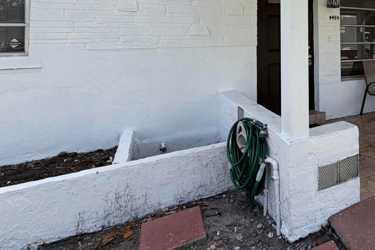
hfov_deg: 57.9
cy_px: 32
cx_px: 324
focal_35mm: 28
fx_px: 292
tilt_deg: +0.5
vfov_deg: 43.0
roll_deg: +1.0
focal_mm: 2.22
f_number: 2.2
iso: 32
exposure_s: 1/799
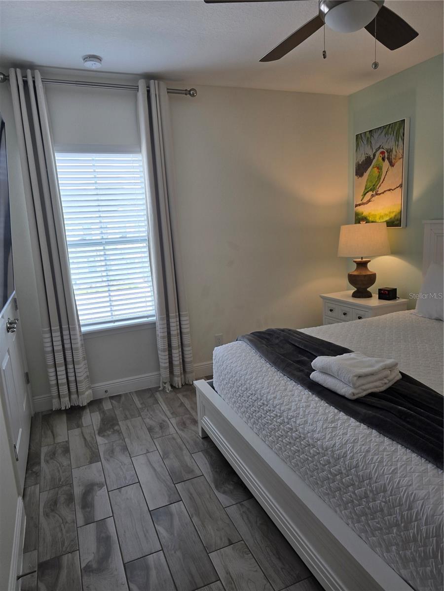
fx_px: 393
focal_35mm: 23
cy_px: 296
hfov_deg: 58.9
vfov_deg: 73.9
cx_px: 222
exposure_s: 1/120
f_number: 1.7
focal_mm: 6.3
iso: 64
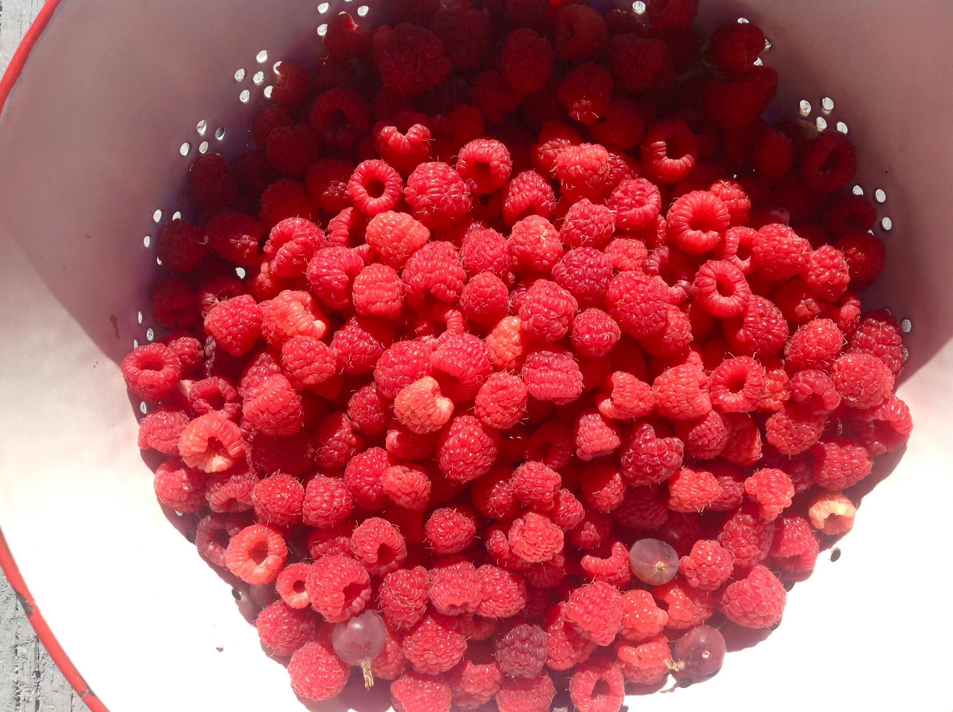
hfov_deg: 52.7
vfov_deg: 40.6
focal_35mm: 35
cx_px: 476
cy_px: 356
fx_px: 962
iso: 50
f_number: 2.4
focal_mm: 4.28
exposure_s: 1/944
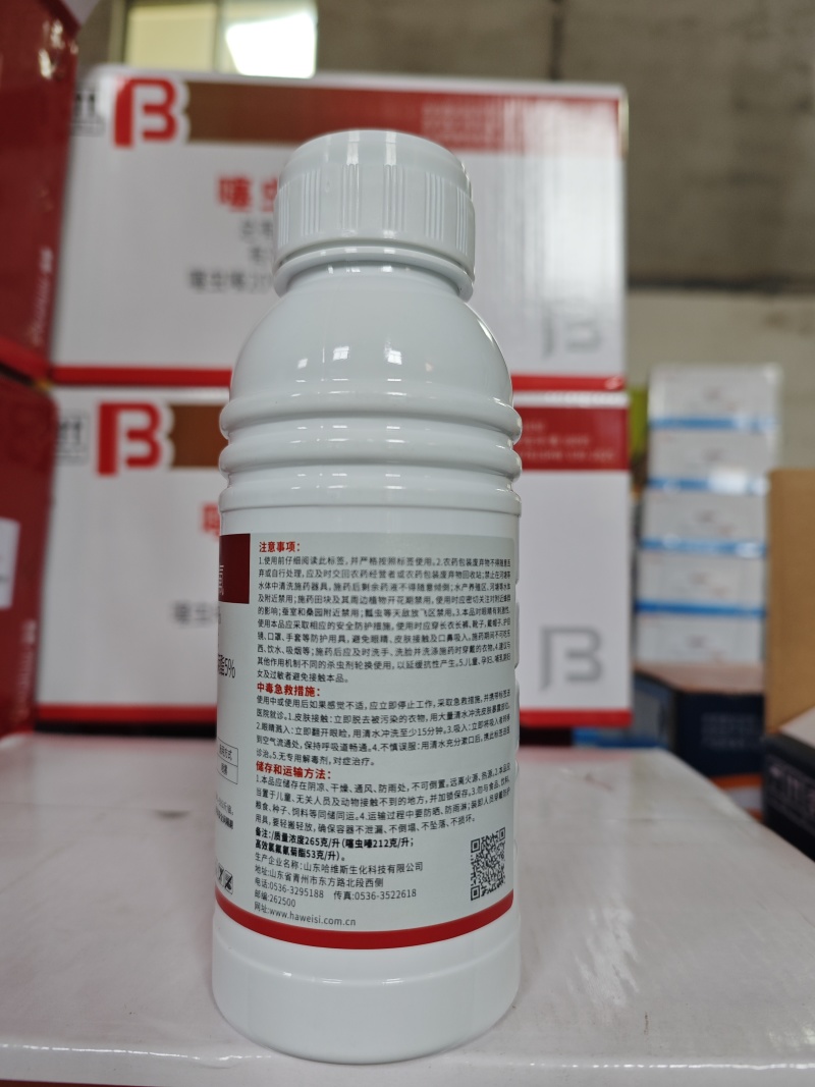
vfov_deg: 73.9
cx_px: 408
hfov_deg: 58.9
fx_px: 722
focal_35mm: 23
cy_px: 544
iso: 50
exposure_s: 1/115
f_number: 1.6
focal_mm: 6.55
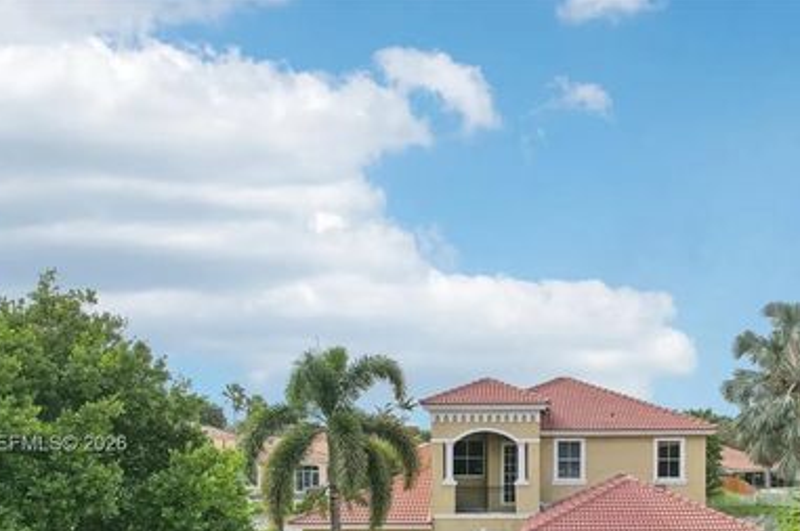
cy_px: 445
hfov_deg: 50.9
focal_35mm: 37
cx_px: 538
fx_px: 821
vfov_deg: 34.4
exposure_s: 1/3200
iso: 100
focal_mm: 8.4
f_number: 2.8
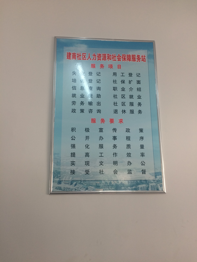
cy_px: 131
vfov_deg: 61.7
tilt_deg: +12.1
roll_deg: +0.0
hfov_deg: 48.2
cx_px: 98
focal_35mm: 29
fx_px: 220
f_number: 2.2
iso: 32
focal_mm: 4.15
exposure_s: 1/33
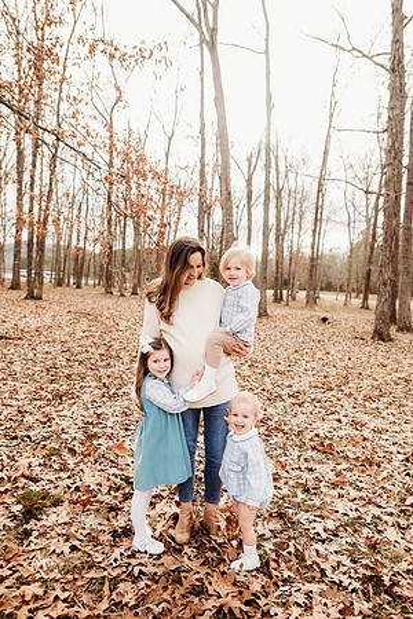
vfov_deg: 73.7
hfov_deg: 53.1
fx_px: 413
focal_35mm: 24
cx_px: 206
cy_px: 310
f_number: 3.2
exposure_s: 1/250
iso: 125
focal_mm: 24
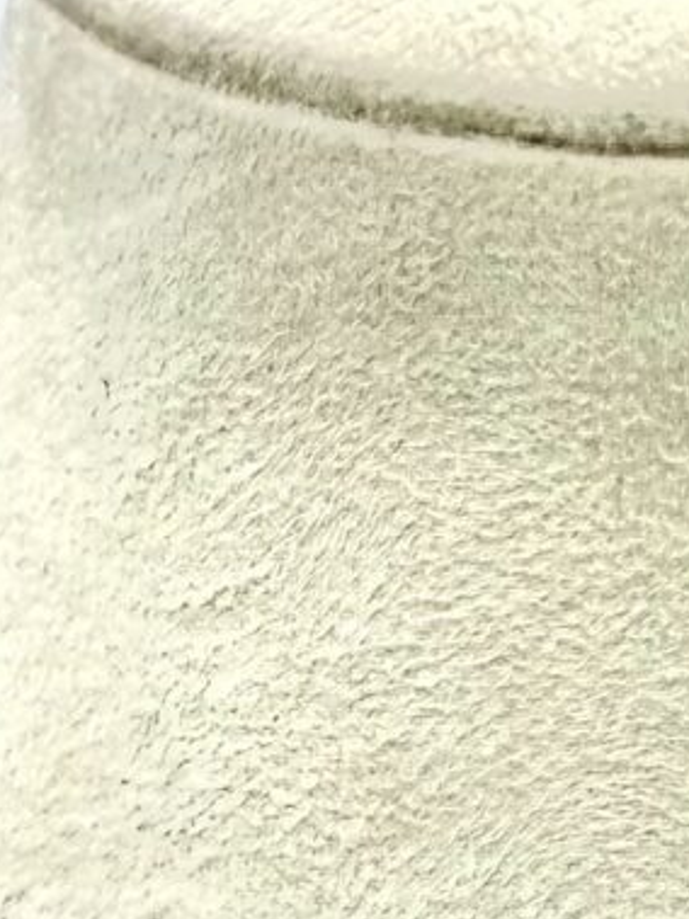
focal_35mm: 162
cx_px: 762
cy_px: 2418
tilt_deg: -12.5
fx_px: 4302
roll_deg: +0.0
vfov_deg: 10.1
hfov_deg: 9.1
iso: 40
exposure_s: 1/1486
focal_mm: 2.22
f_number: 2.2
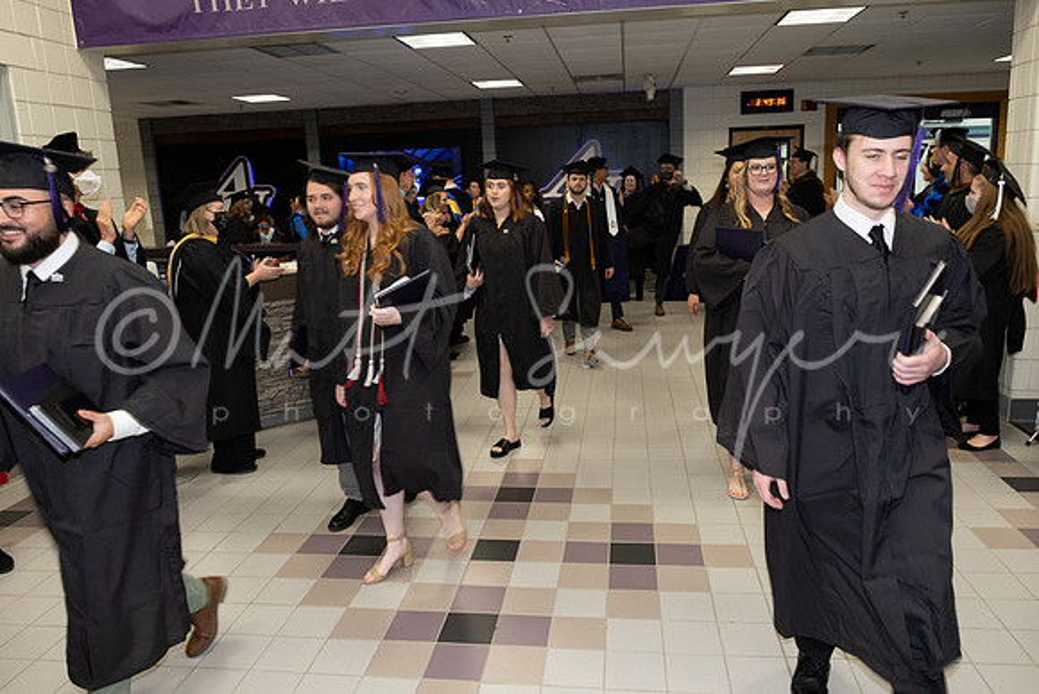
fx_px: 751
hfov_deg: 69.4
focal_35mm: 26
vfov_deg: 49.6
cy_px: 347
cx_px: 520
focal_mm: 17
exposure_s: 1/80
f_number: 4
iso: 800
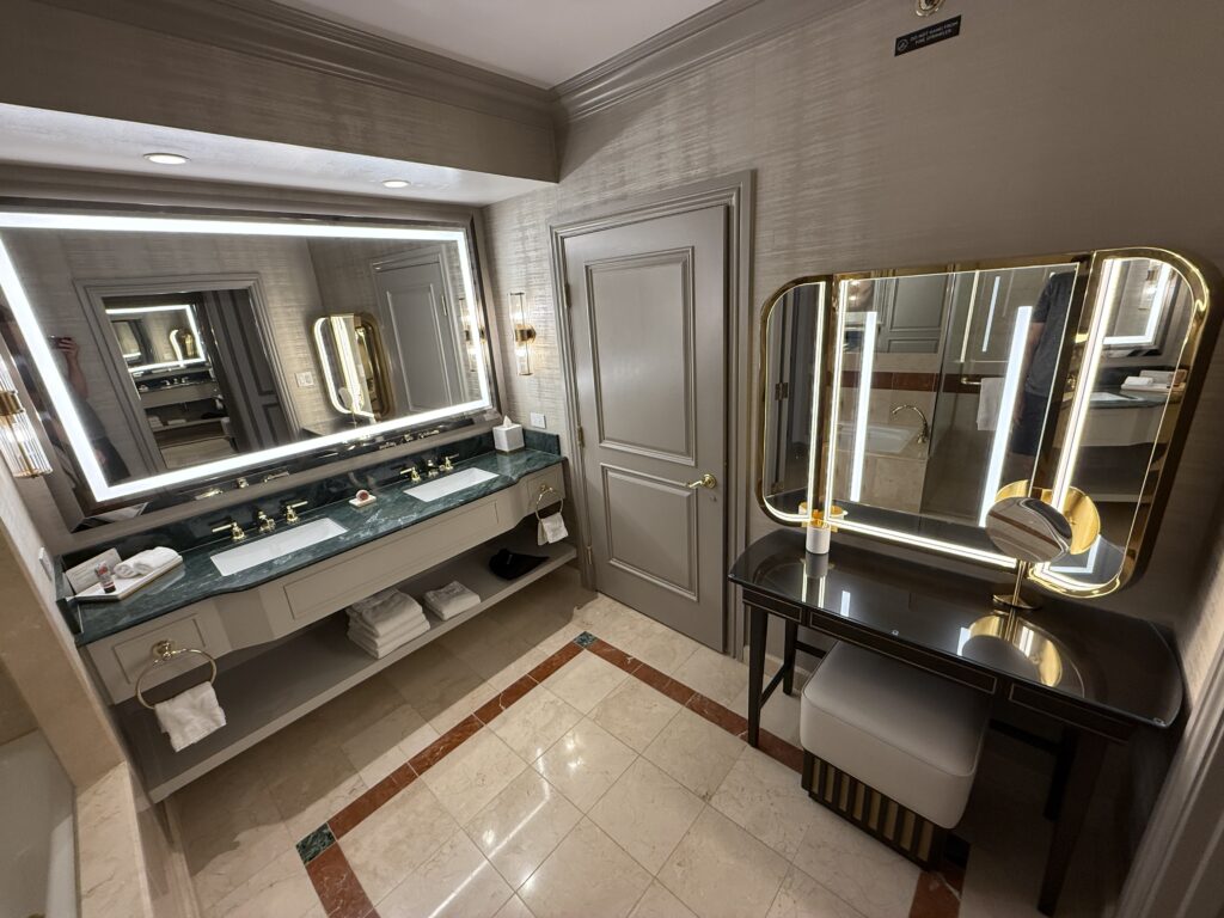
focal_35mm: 14
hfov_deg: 102.1
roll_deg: +4.0
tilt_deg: -19.1
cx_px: 612
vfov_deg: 85.7
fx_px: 495
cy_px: 459
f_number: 2.2
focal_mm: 2.22
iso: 200
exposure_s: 1/120
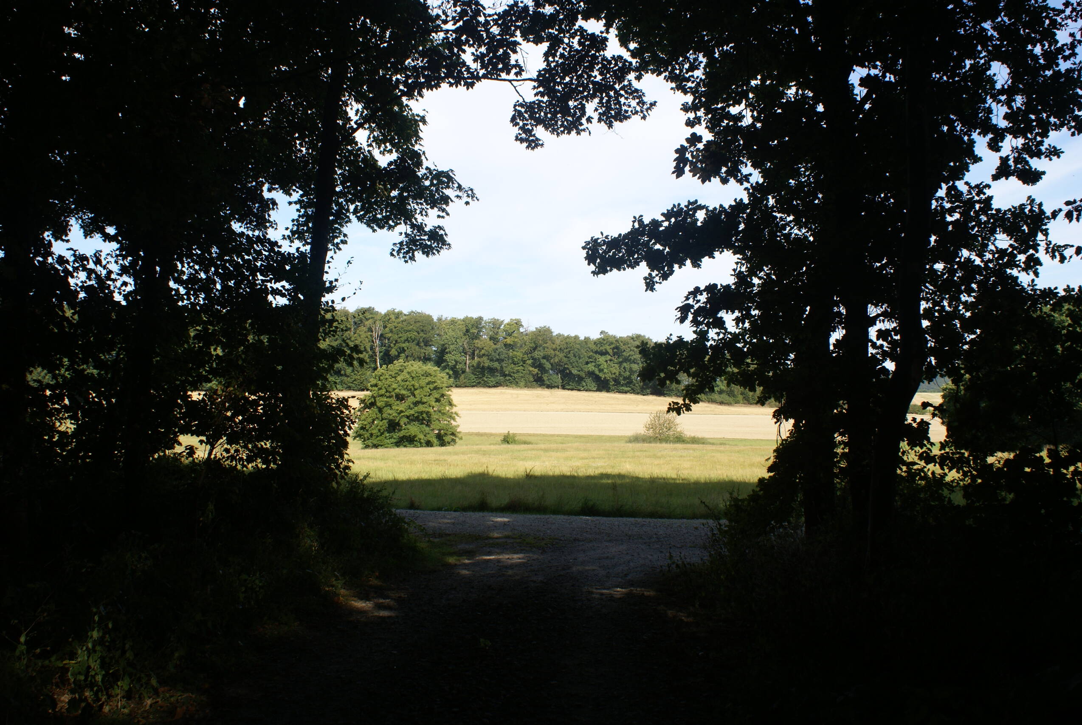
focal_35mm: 33
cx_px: 541
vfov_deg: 40.1
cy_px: 362
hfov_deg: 57.2
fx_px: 993
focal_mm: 22
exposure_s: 1/100
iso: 100
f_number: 10
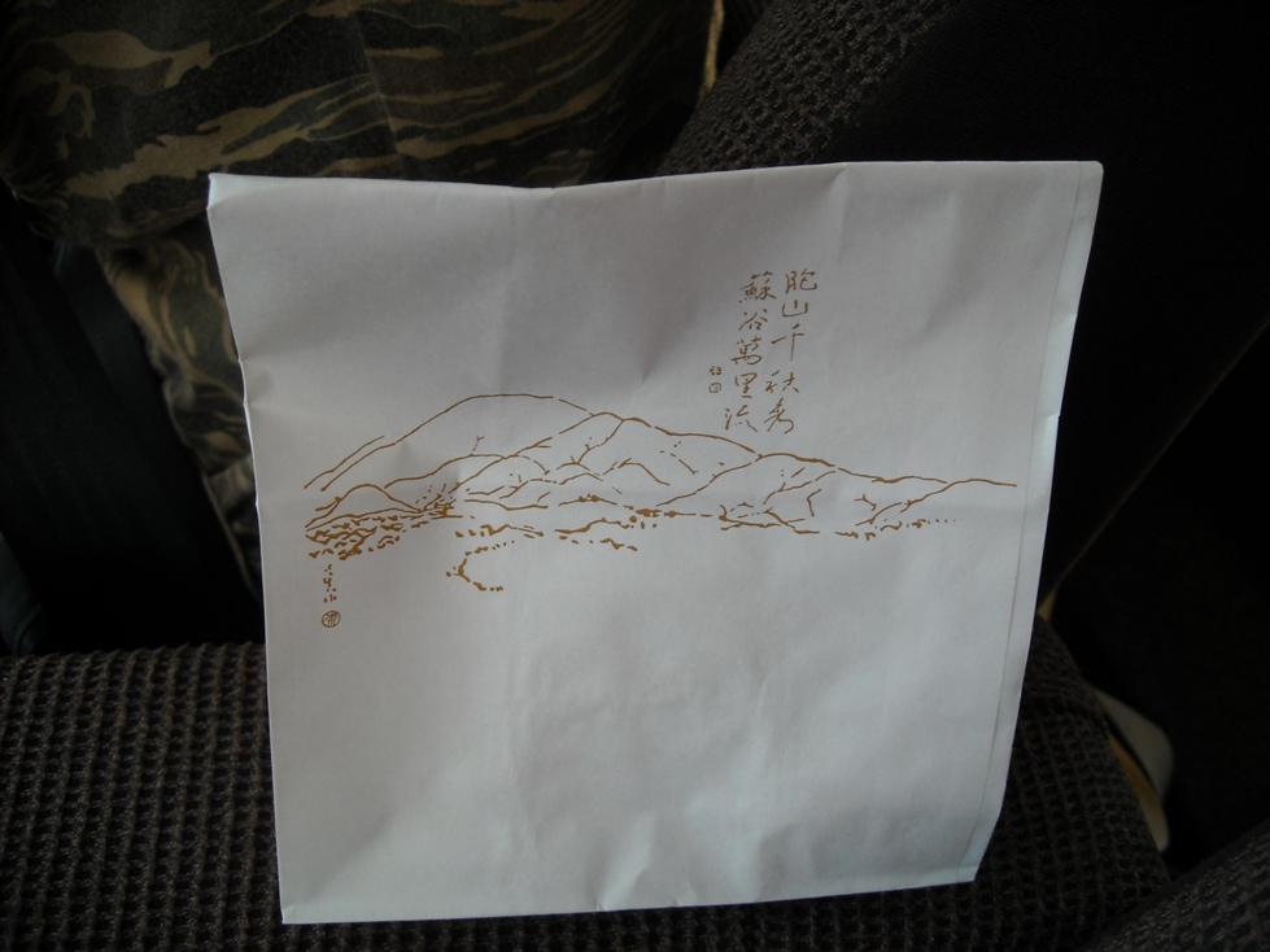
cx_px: 635
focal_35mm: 35
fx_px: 1284
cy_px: 476
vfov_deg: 40.7
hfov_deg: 52.6
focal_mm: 5.7
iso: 104
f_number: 2.8
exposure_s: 1/60
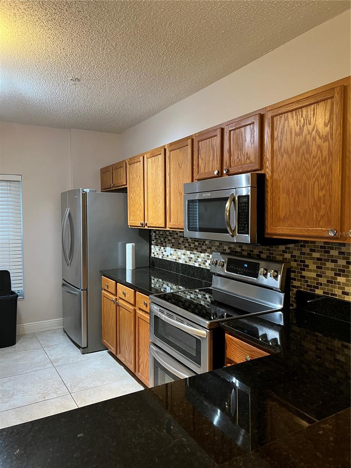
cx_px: 176
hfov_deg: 53.1
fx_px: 352
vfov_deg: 67.3
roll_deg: +0.4
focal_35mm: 26
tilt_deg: -2.0
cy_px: 234
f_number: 1.5
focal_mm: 5.7
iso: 400
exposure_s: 1/40
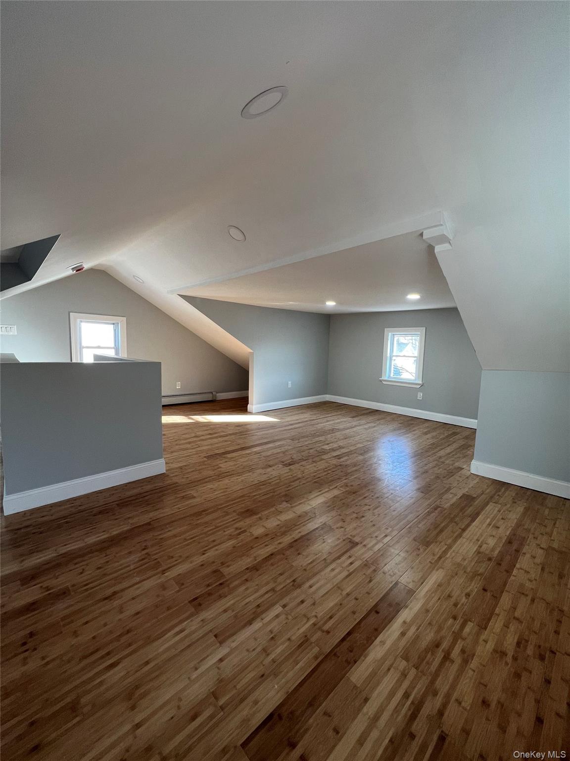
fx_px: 285
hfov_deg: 89.9
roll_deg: -2.0
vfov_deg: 106.2
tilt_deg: -6.2
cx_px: 285
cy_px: 380
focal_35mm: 13
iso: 100
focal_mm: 1.57
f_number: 1.8
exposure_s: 1/99
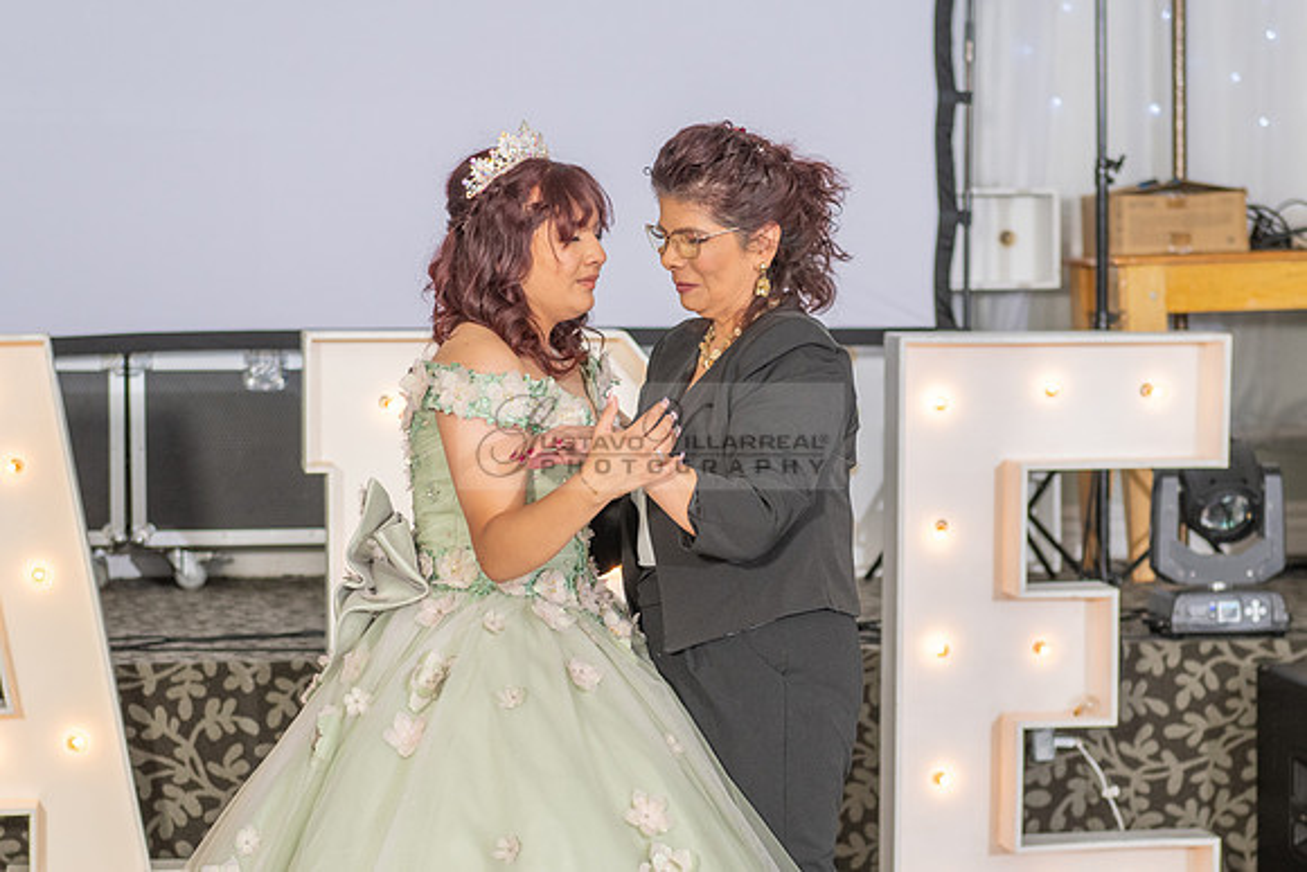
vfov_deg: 11.2
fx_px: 4434
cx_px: 643
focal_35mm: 122
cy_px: 648
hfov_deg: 16.8
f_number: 3.5
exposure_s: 1/160
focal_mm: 70
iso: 500
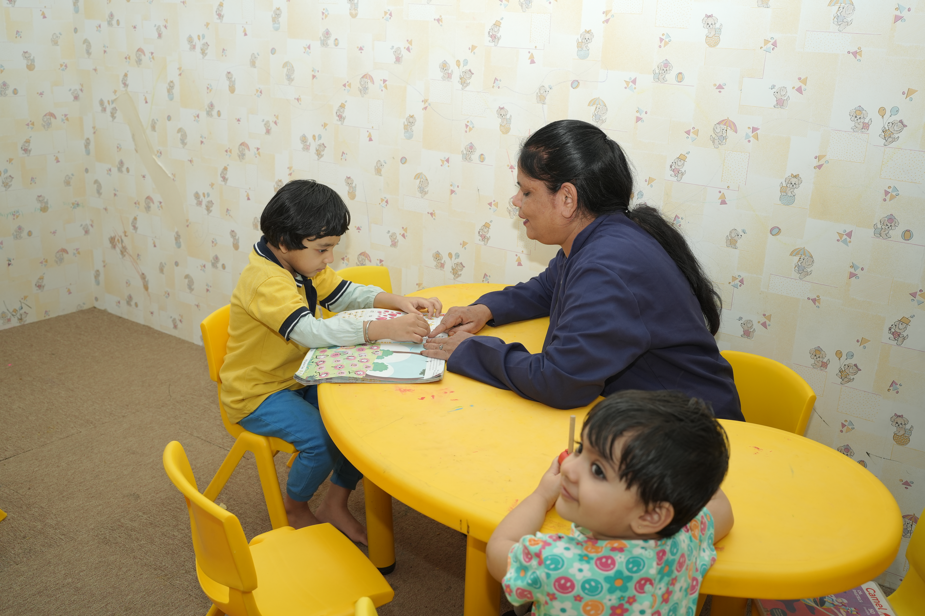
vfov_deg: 37.9
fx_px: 899
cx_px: 462
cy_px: 308
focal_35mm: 35
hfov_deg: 54.4
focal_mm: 35
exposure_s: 1/100
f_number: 5
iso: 400
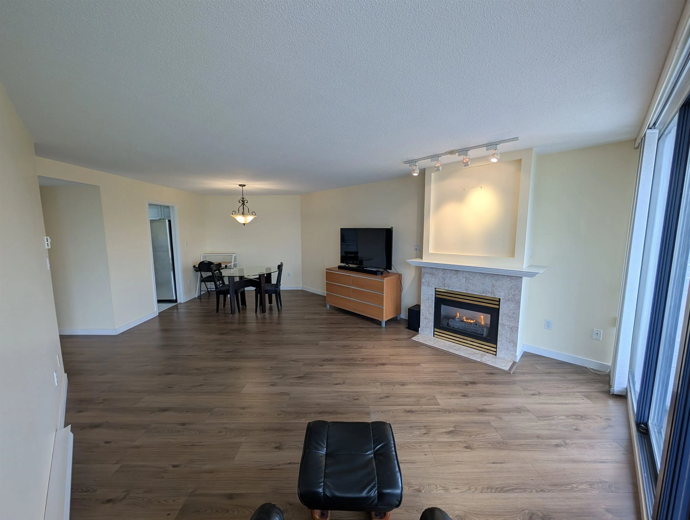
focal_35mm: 12
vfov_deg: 94.6
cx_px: 345
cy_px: 260
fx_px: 240
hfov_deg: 110.5
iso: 46
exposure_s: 1/120
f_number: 1.7
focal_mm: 2.02
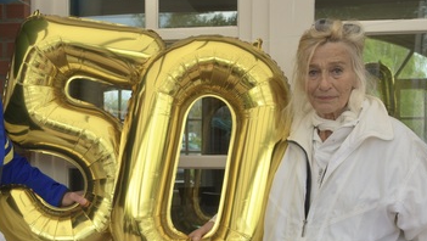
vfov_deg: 16.3
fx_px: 838
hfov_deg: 28.3
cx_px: 120
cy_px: 164
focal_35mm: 74
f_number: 9
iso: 160
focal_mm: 26
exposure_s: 1/100
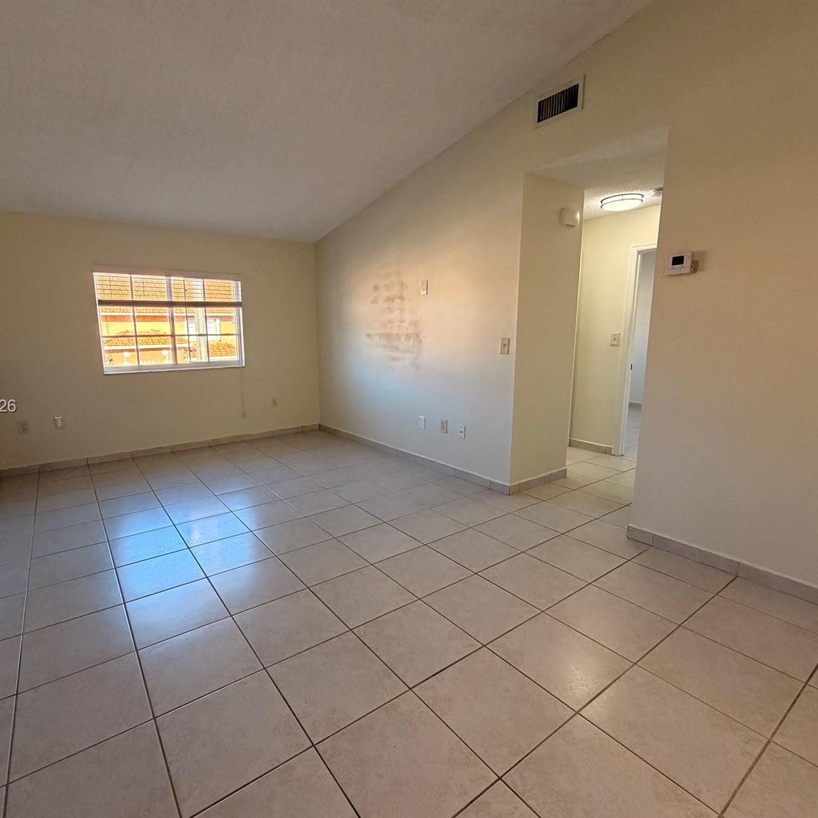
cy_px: 407
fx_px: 454
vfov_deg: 84.0
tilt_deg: -9.9
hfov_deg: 83.6
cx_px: 359
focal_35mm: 17
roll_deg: +1.4
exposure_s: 1/121
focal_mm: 2.22
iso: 200
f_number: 2.2
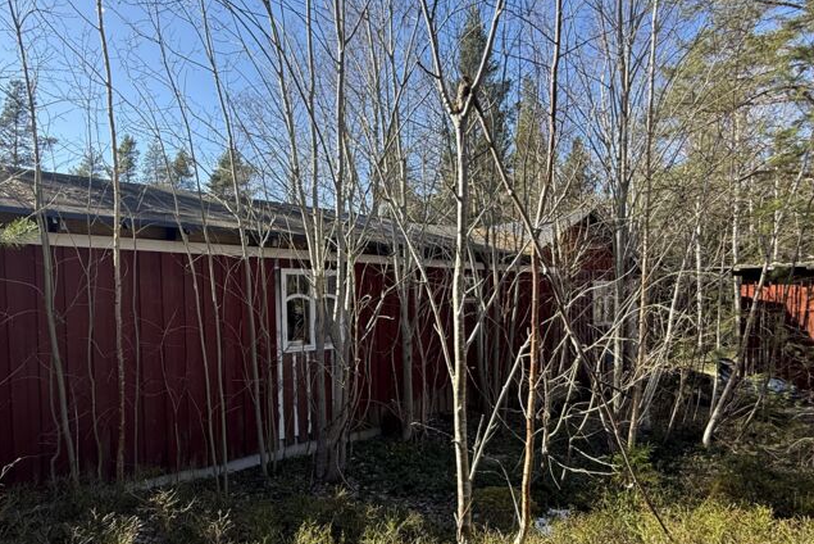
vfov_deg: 56.8
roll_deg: +0.9
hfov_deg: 78.0
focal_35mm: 22
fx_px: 498
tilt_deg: -1.7
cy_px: 327
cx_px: 345
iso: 64
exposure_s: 1/318
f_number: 2.2
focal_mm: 2.22
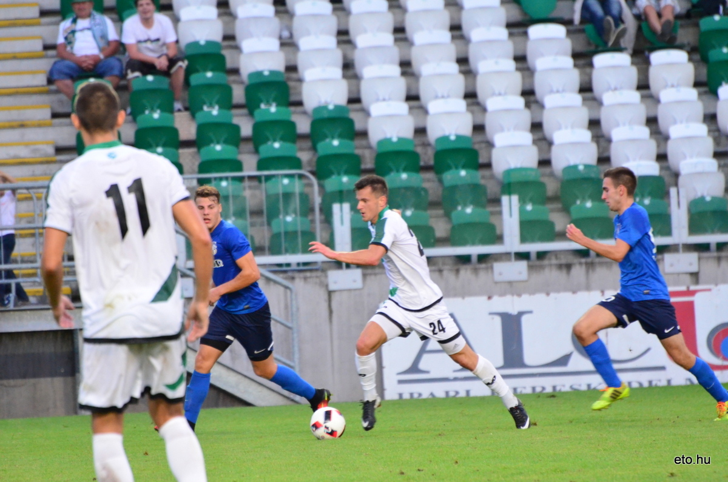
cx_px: 364
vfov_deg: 3.0
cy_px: 241
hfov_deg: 4.6
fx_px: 9082
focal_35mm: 450
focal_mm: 300
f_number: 5.6
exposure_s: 1/400
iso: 3200
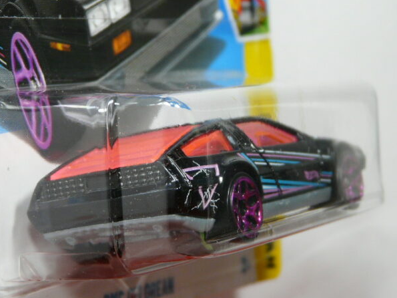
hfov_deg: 17.3
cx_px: 197
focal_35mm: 114
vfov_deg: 13.0
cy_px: 149
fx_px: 1307
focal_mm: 11.7
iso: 100
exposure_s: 1/50
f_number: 3.2
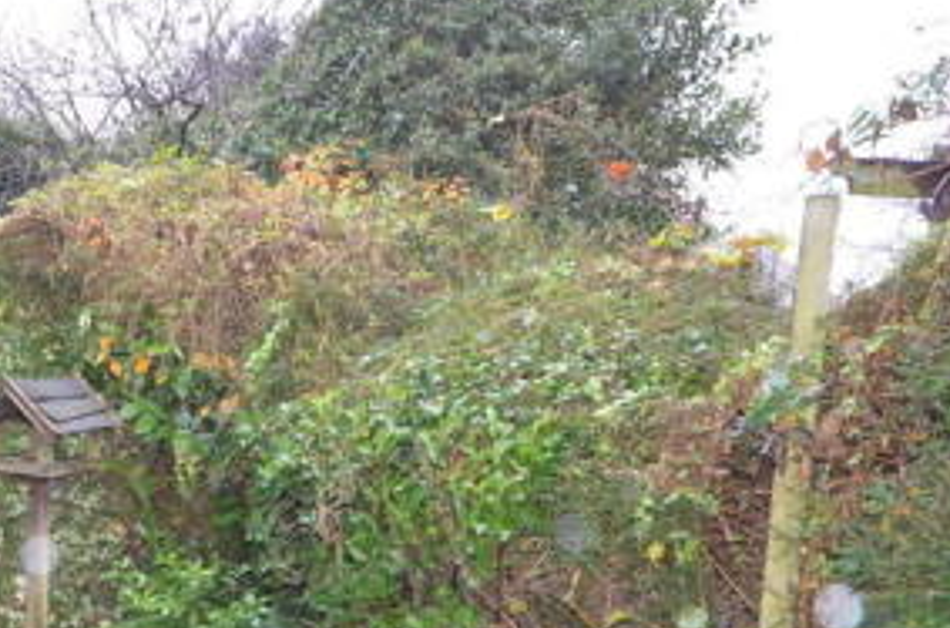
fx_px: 1373
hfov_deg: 36.8
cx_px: 181
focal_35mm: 52
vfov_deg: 24.2
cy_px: 678
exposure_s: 1/60
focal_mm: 15
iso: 3200
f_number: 5
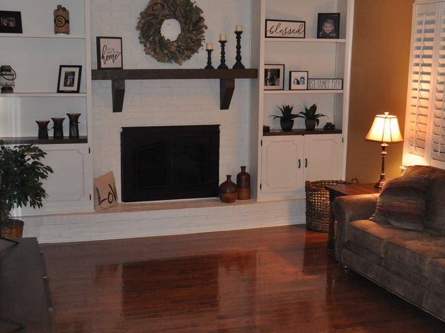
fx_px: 694
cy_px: 199
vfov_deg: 27.0
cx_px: 212
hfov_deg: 35.5
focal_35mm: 54
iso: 800
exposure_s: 1/60
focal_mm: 22
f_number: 3.8
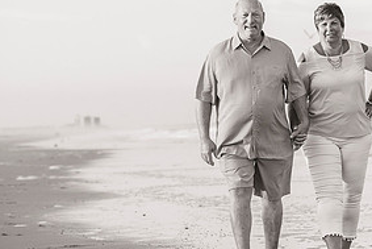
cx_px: 347
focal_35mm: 160
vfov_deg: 8.6
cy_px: 93
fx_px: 1654
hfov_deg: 12.7
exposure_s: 1/1600
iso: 800
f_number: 3.5
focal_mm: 78
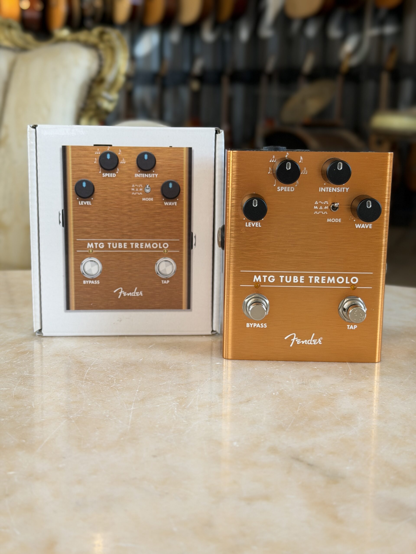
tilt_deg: -10.9
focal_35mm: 48
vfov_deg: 39.7
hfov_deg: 30.3
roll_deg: -1.2
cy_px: 277
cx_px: 208
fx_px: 769
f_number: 1.78
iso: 80
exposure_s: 1/121
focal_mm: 6.76
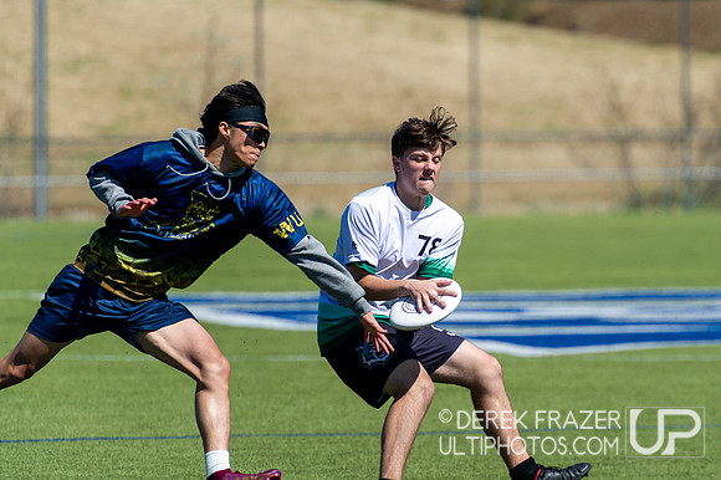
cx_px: 450
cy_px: 212
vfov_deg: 3.3
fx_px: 8364
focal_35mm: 418
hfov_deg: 4.9
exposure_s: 1/2500
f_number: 4
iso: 200
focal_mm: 280
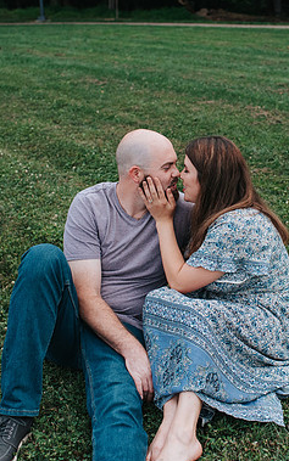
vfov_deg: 32.9
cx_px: 214
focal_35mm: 62
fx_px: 781
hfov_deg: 20.8
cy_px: 209
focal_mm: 35
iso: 1000
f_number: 2.8
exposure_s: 1/1250
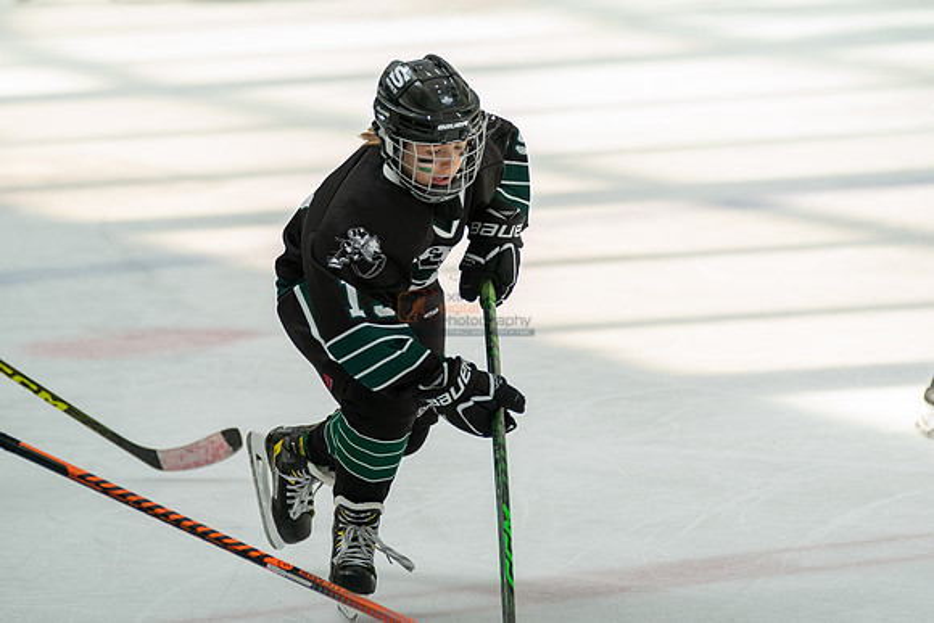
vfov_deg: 4.6
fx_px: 7712
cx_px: 486
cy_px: 259
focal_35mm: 297
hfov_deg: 6.9
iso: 1600
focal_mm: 209
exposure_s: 1/2500
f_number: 3.5
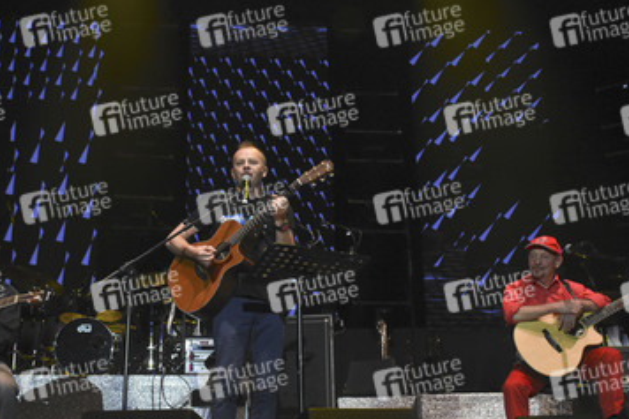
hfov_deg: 50.5
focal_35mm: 38
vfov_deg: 34.9
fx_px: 664
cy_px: 248
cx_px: 266
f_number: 6.3
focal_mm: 20
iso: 3200
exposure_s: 1/160
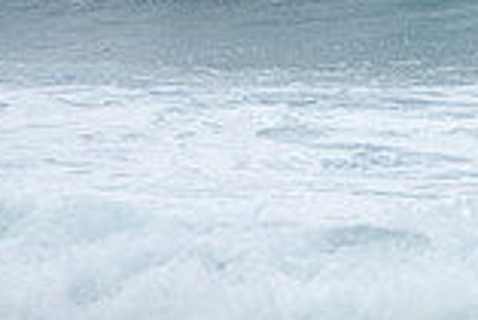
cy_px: -200
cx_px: 813
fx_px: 29477
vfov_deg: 0.6
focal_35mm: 2218
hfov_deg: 0.9
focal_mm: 400
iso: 250
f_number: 5.6
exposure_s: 1/1250
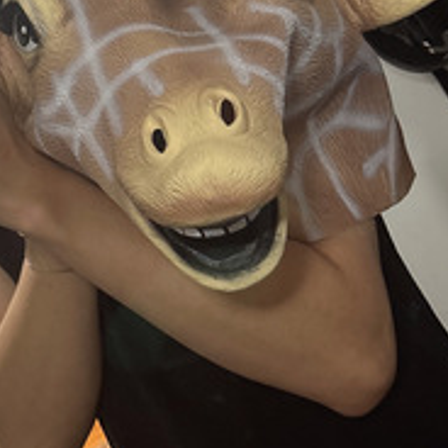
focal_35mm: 85
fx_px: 1245
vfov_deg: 19.6
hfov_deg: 19.0
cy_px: -32
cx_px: -127
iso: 200
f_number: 1.6
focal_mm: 5.96
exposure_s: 1/57
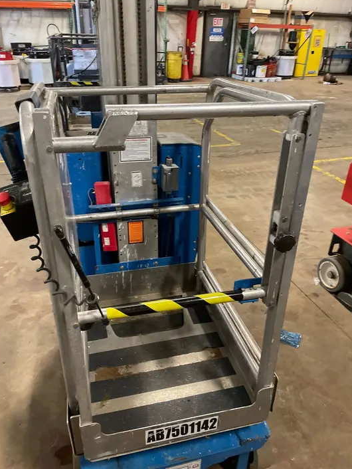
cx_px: 173
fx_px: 366
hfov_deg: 51.4
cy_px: 234
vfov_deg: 65.3
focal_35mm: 27
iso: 400
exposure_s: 1/60
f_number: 1.6
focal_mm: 4.2
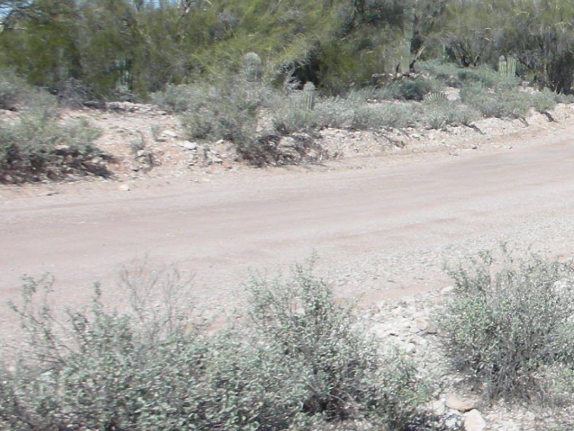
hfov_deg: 18.7
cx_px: 618
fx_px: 1675
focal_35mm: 101
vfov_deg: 14.6
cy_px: 136
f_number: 8.5
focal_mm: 5.8
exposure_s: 1/109
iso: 50
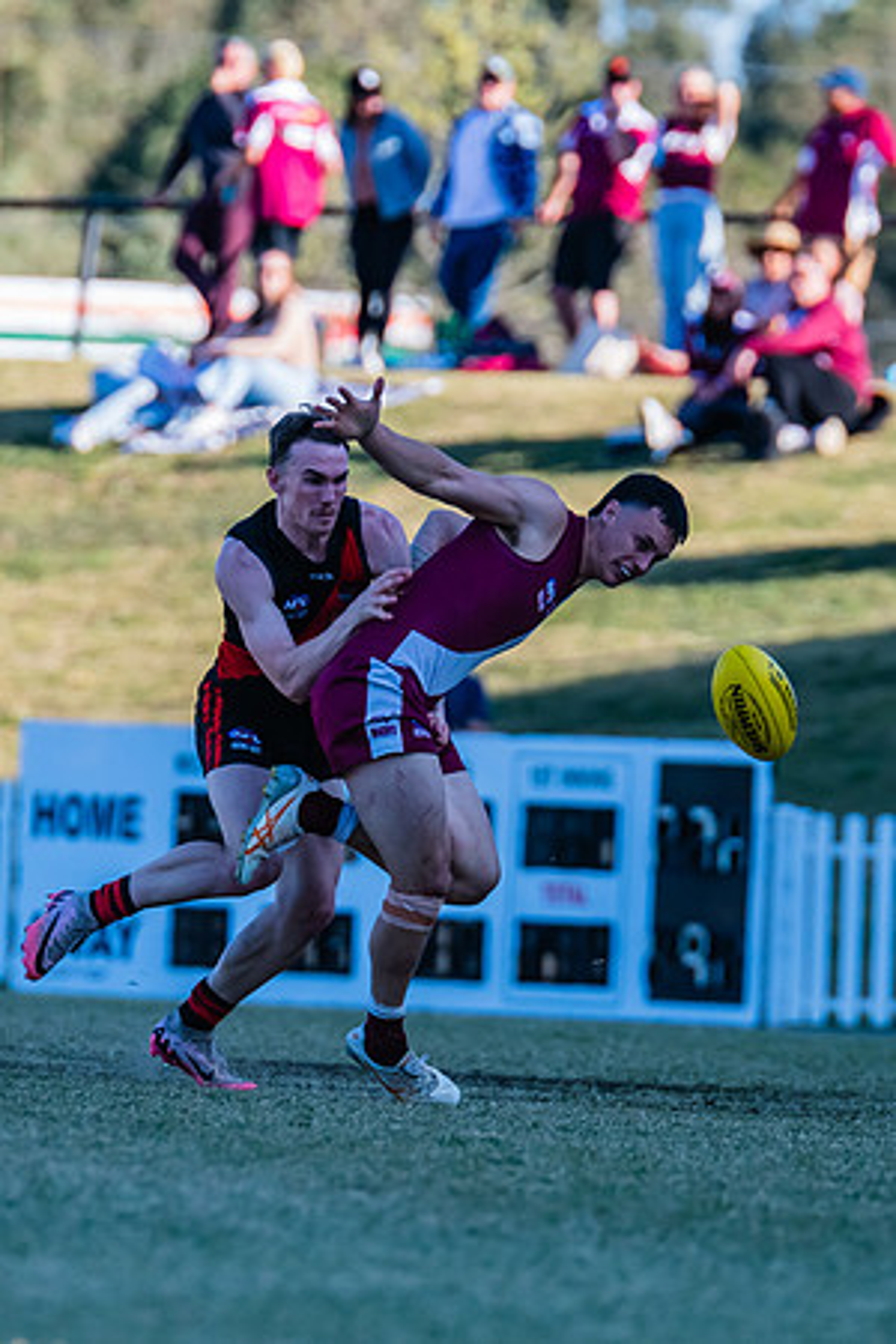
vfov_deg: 2.7
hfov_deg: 1.8
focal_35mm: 767
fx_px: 28620
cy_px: 715
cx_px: 375
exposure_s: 1/1600
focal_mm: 420
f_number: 6.3
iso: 800
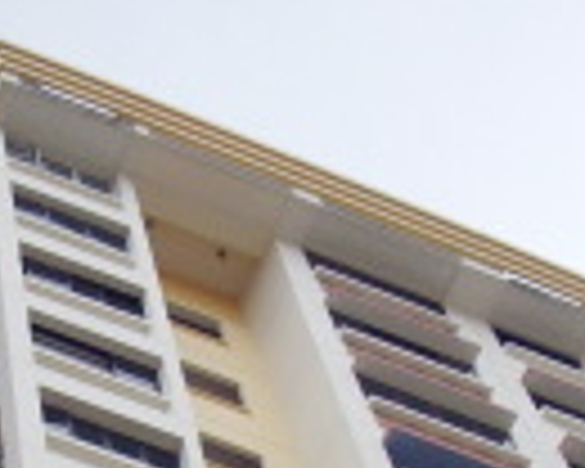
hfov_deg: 12.5
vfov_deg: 9.9
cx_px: 108
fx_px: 2649
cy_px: 608
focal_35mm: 153
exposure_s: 1/400
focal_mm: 6.2
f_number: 5.6
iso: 80
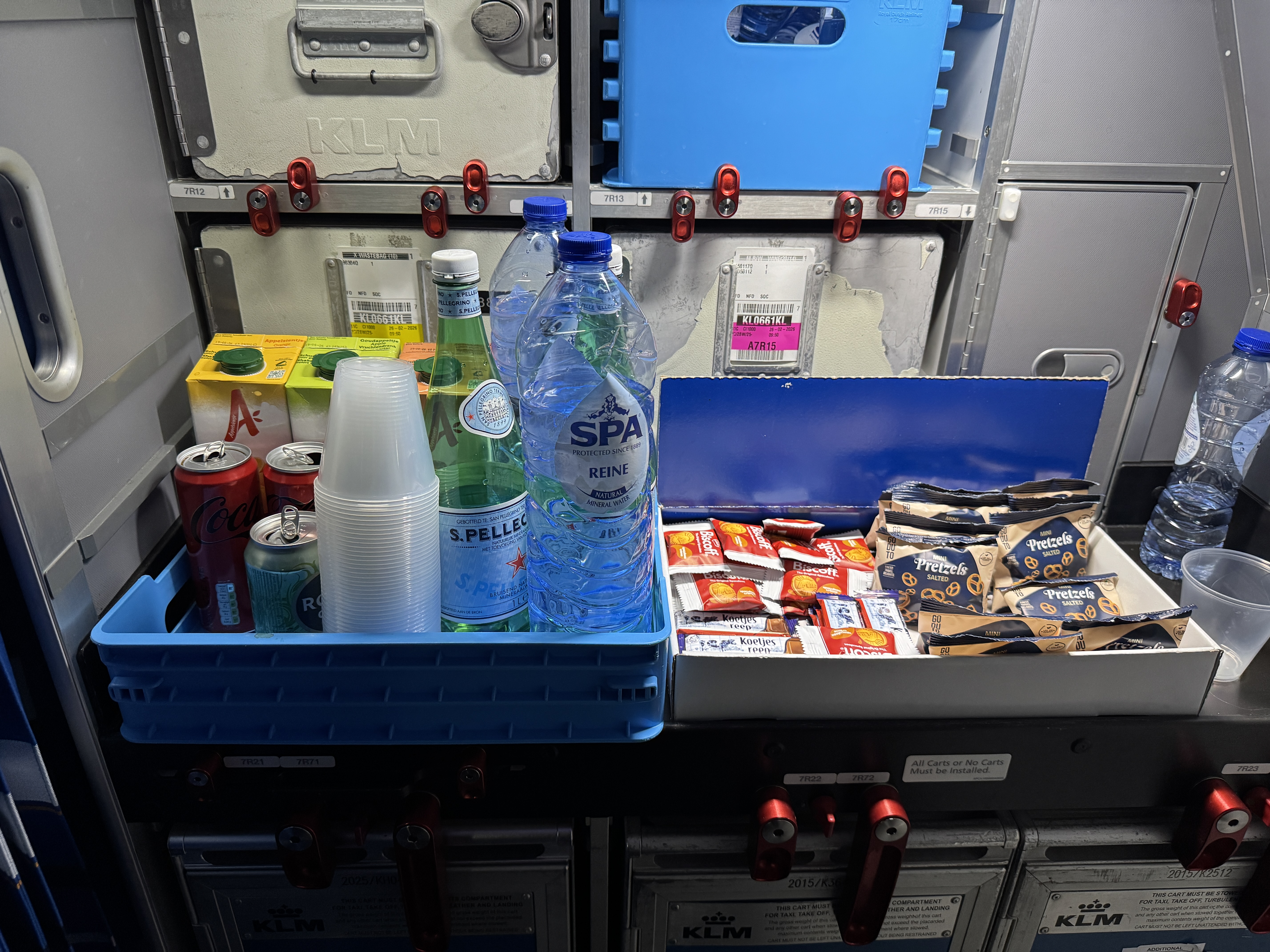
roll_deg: -1.1
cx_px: 635
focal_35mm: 24
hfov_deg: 71.6
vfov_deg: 56.8
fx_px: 881
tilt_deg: -24.8
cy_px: 476
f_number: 1.78
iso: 400
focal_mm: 6.76
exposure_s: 1/60
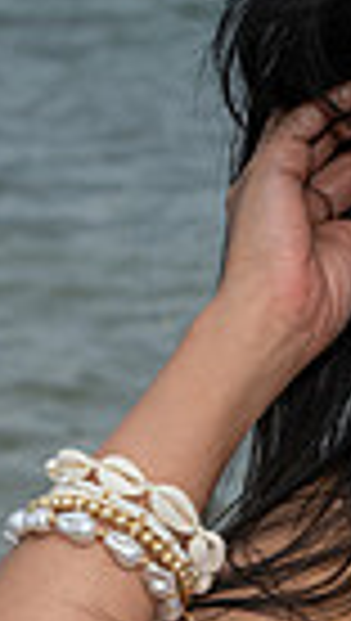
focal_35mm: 377
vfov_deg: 5.7
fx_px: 6215
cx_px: 1078
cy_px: 624
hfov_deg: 3.2
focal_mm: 70
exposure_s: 1/250
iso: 64
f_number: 10
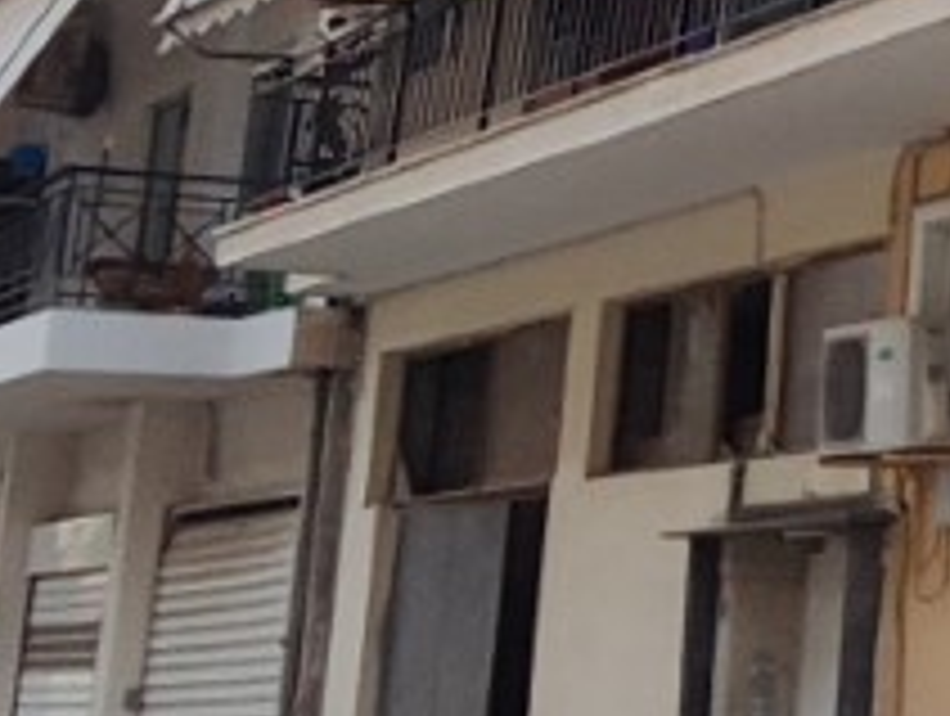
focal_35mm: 109
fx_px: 2997
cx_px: 1936
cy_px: -86
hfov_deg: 14.7
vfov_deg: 13.3
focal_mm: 1.65
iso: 50
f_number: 2.2
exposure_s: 1/1486
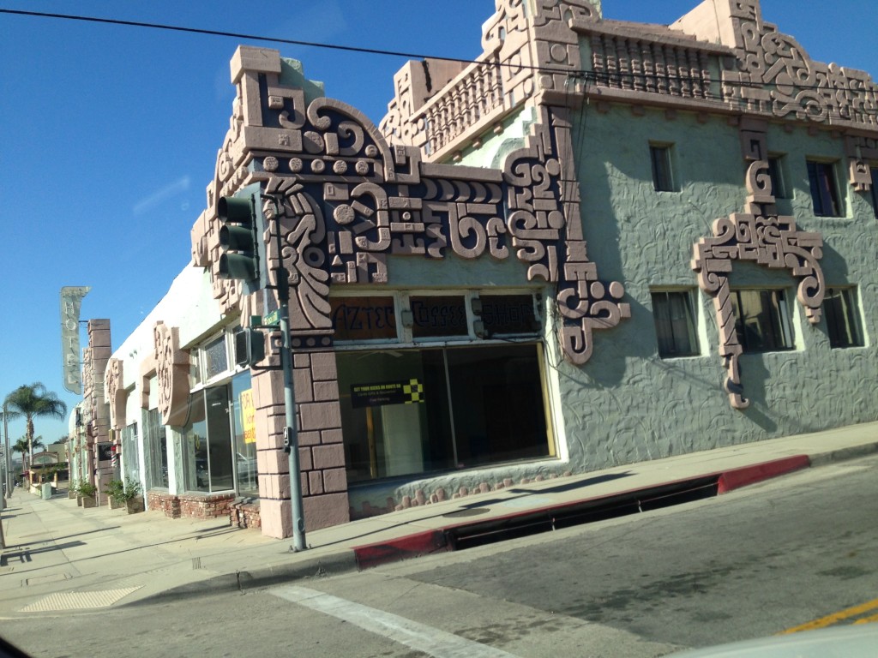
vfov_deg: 42.9
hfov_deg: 55.4
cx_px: 439
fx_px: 837
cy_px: 329
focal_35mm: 33
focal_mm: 4.12
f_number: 2.4
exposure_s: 1/1022
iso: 50
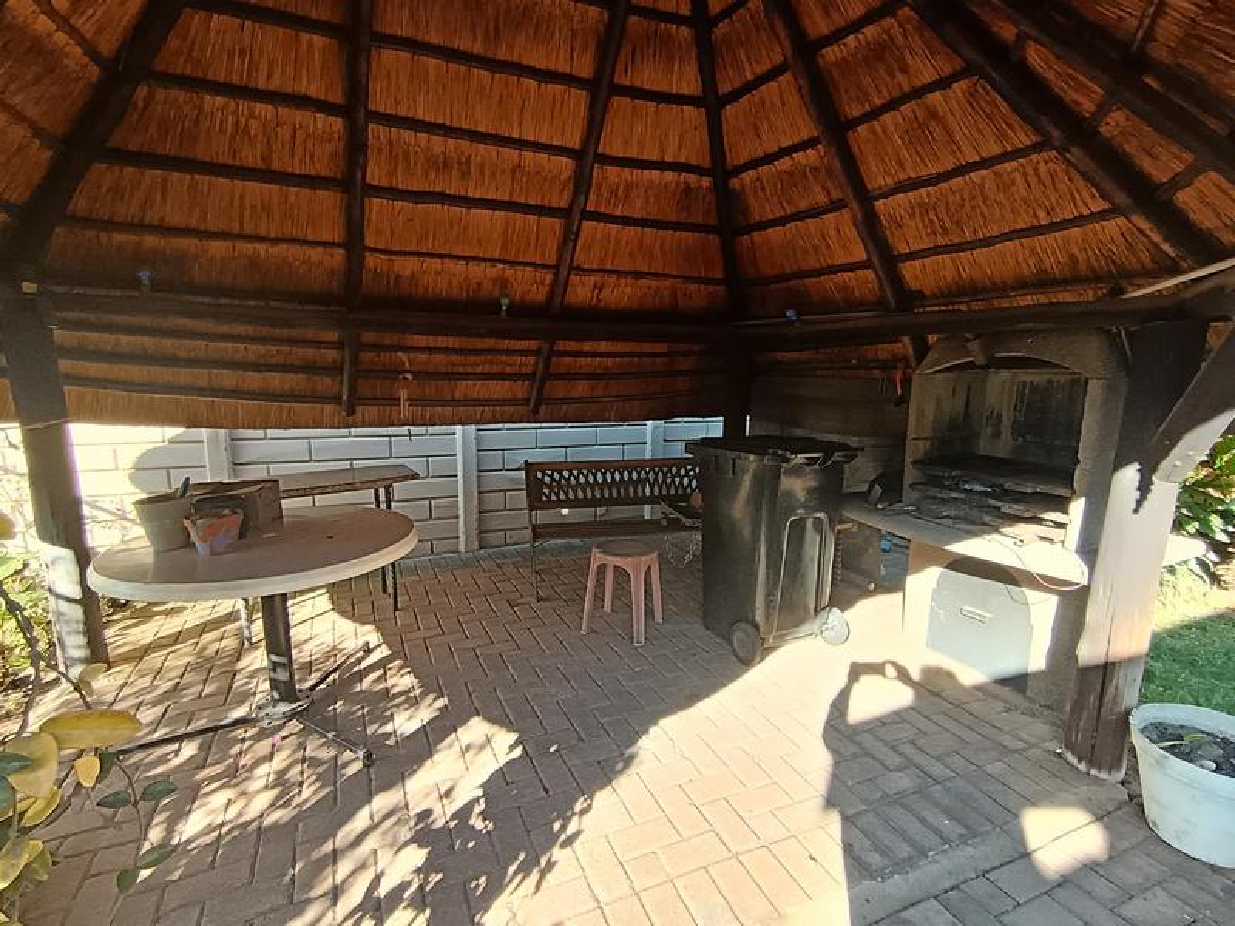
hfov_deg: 91.0
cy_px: 463
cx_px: 618
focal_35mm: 17
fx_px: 607
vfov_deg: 74.7
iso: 408
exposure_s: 1/100
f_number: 2.2
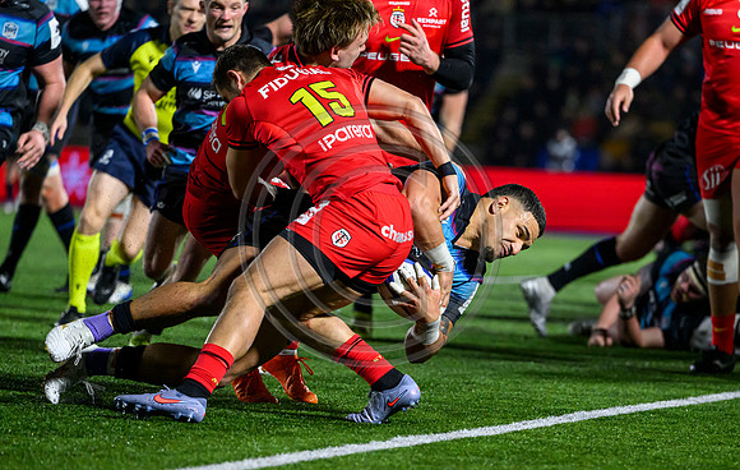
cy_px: 285
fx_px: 4918
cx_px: 424
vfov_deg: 5.5
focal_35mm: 243
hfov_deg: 8.6
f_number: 3.5
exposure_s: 1/1600
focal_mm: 200
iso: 5000
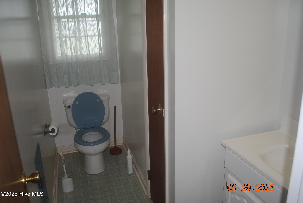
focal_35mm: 30
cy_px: 102
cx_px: 152
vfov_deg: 43.7
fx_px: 253
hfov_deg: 61.9
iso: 200
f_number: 3.8
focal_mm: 20
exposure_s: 1/60
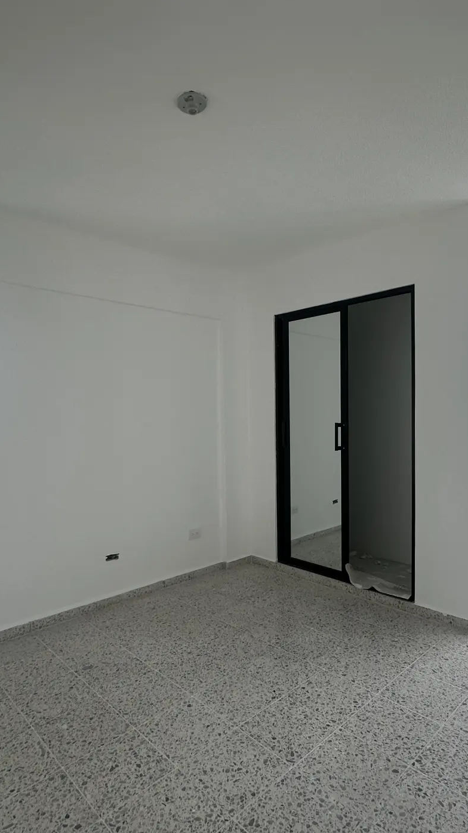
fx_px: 464
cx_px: 247
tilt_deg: -1.5
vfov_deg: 83.8
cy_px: 427
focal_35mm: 21
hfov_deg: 53.5
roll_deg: +0.9
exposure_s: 1/185
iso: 40
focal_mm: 2.22
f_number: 2.2
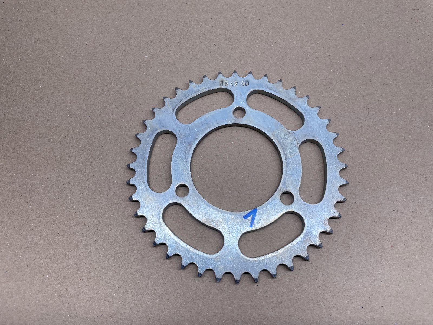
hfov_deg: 67.3
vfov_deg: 53.1
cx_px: 216
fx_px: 325
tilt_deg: -71.5
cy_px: 162
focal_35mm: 26
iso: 40
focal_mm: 4.2
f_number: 1.6
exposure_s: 1/100
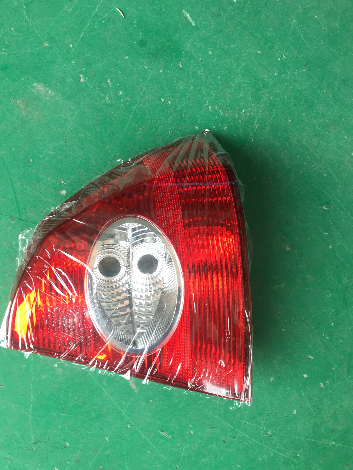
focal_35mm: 35
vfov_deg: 52.5
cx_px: 159
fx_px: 476
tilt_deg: -72.1
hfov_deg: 40.7
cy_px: 257
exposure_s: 1/50
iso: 40
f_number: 2.2
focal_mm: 4.15
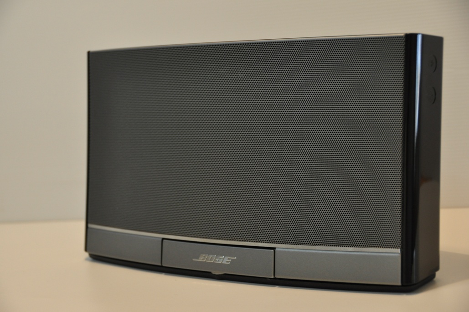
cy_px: 156
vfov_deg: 15.2
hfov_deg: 22.6
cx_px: 234
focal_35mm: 90
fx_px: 1171
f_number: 4.8
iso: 800
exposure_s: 1/40
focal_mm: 60
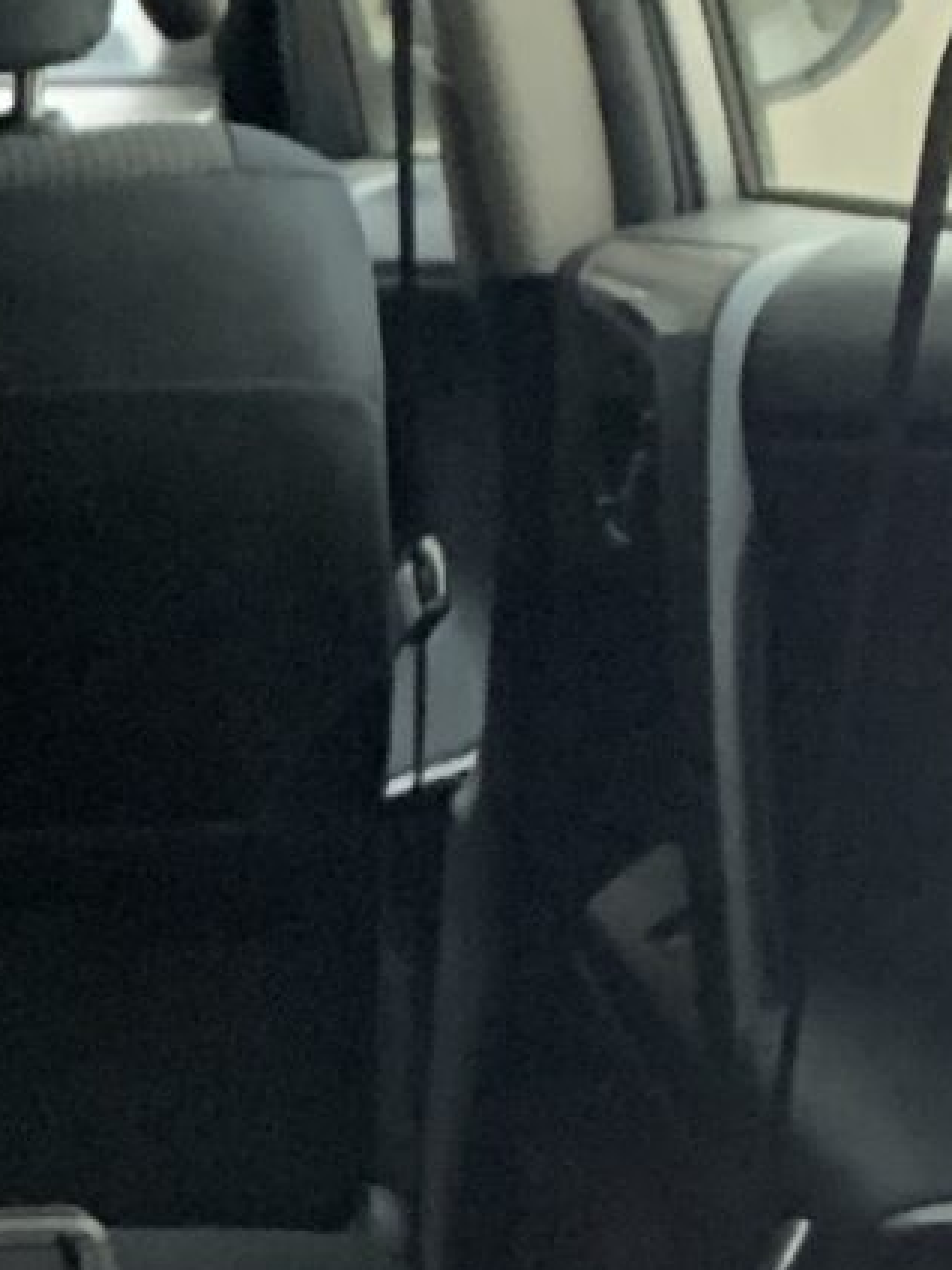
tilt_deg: -21.9
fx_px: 5757
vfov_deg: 12.1
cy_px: 1740
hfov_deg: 8.7
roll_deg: +1.7
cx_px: -1218
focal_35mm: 157
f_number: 1.8
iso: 400
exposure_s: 1/40
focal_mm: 4.25
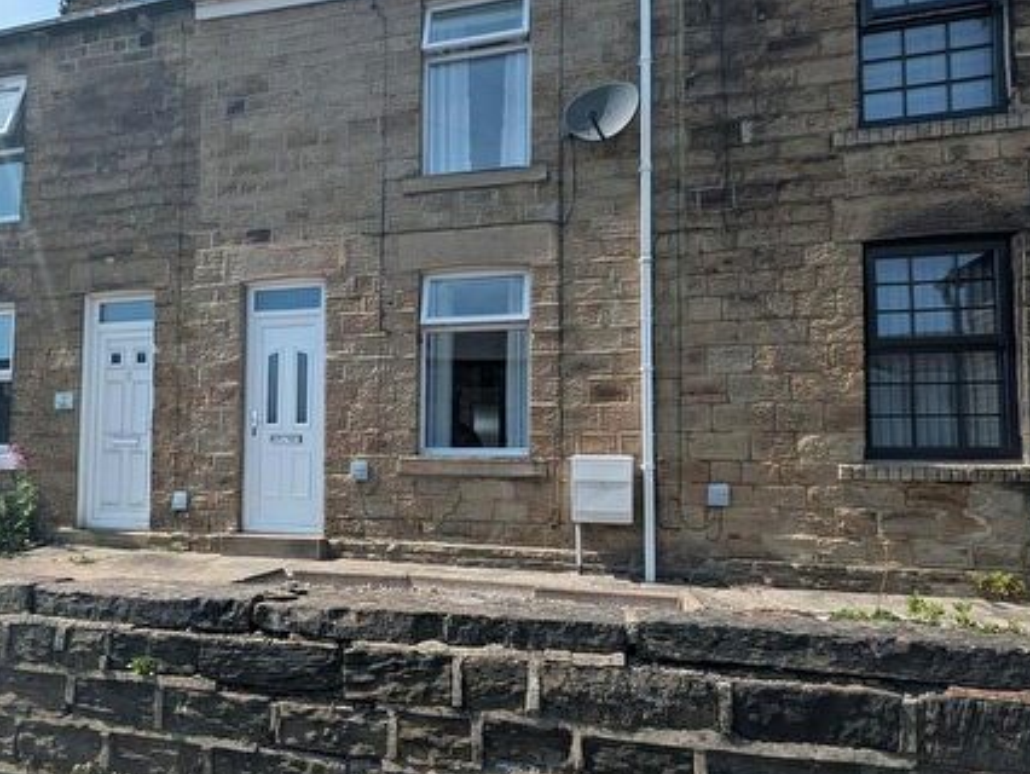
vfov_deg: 58.8
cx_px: 438
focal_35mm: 23
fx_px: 685
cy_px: 420
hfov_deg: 73.4
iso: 47
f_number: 2.2
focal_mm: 1.85
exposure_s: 1/1504
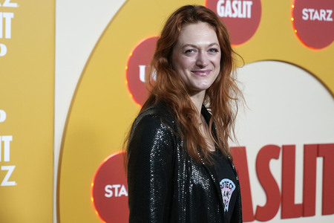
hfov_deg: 20.4
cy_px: 112
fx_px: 928
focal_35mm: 100
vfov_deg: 13.7
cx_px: 167
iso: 6400
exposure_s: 1/400
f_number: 4.5
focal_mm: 100
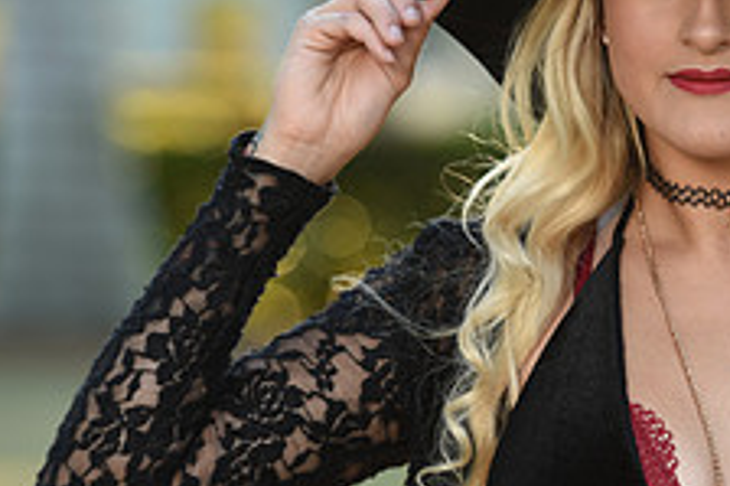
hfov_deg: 5.5
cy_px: 207
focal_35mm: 376
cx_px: 704
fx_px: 7619
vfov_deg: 3.7
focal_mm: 145
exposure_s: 1/125
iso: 100
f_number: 4
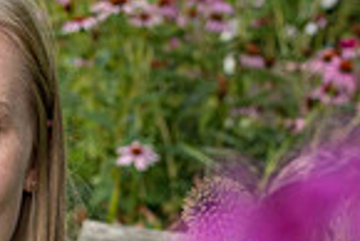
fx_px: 2803
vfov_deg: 4.9
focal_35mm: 280
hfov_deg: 7.3
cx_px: 7
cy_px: 299
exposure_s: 1/200
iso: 800
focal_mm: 70
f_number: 8
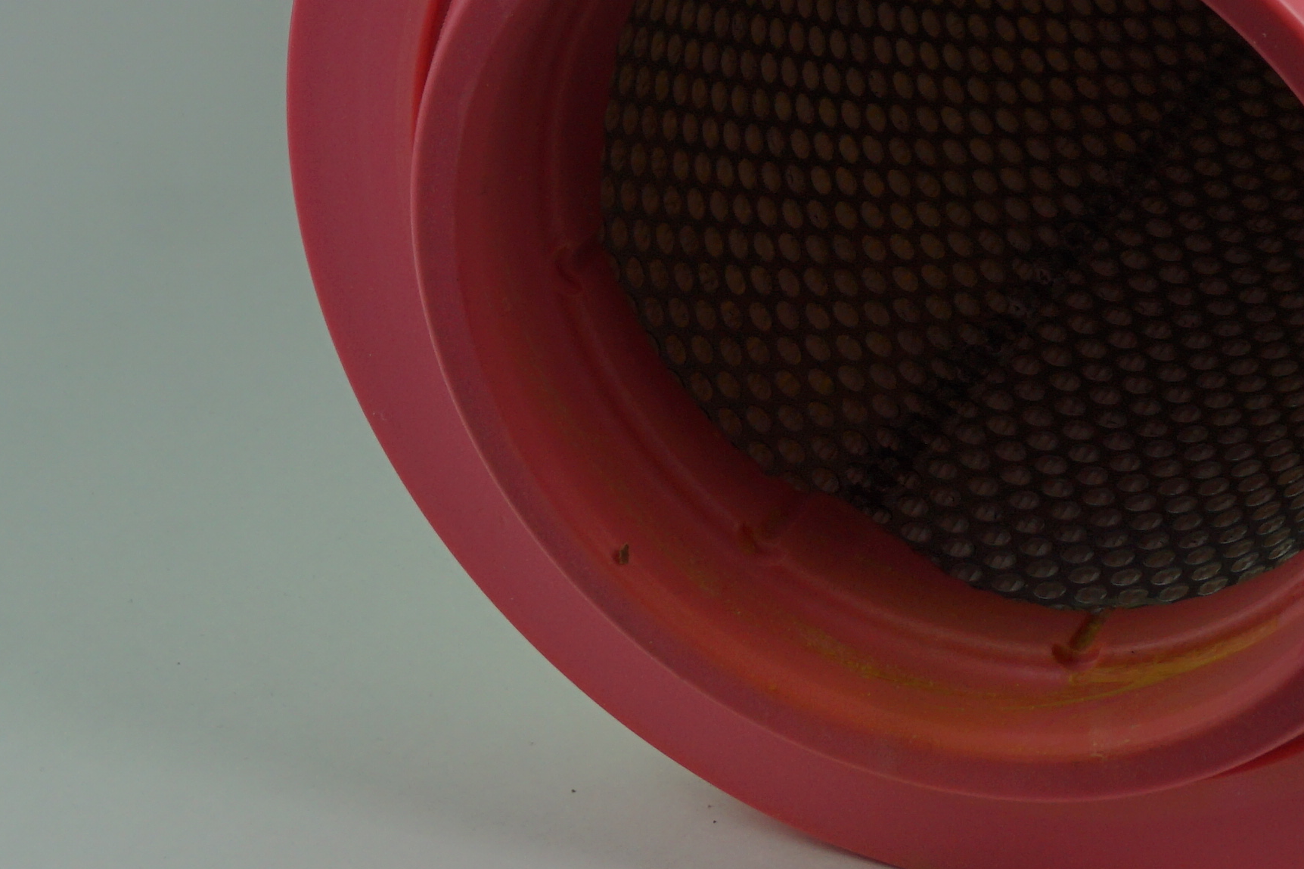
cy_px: -182
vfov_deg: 7.4
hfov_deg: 11.2
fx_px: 6618
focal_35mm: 183
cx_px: 1111
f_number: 8
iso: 100
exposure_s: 1/15
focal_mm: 35
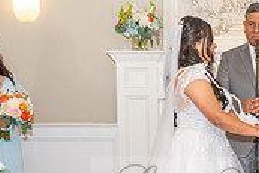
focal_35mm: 107
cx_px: 222
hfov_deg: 18.8
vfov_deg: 12.6
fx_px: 771
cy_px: 192
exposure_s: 1/200
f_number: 3.5
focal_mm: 32
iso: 1250
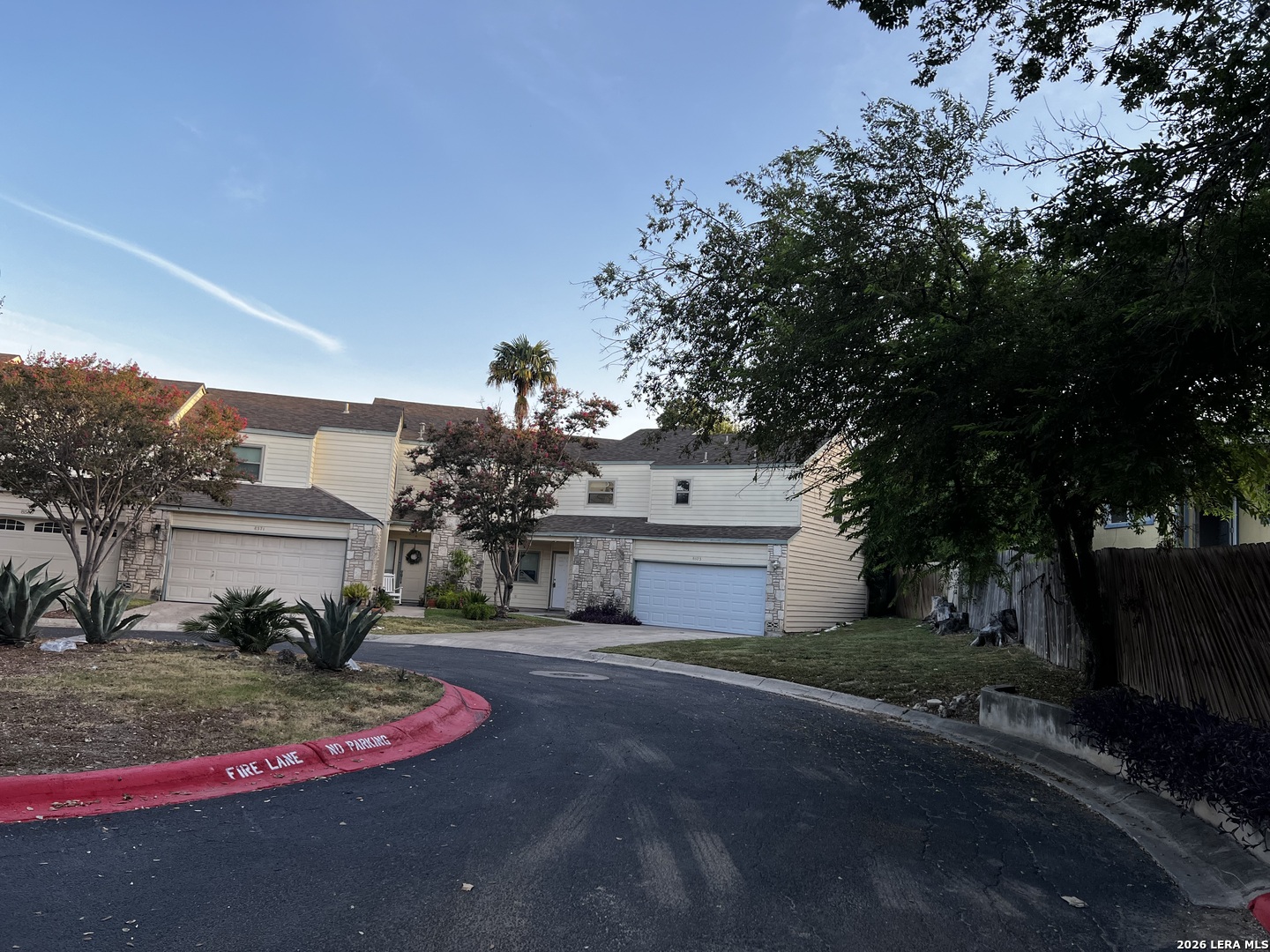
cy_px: 476
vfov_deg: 53.1
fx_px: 954
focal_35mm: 26
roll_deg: -3.6
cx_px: 635
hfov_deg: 67.3
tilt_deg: +5.9
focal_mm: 5.7
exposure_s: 1/678
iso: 50
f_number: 1.5
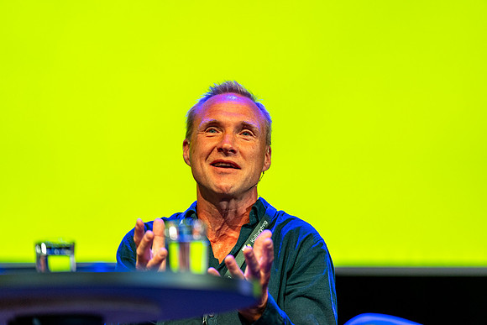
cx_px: 244
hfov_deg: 13.5
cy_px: 162
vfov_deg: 9.0
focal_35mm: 152
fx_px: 2057
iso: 640
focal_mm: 152
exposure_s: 1/250
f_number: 2.8
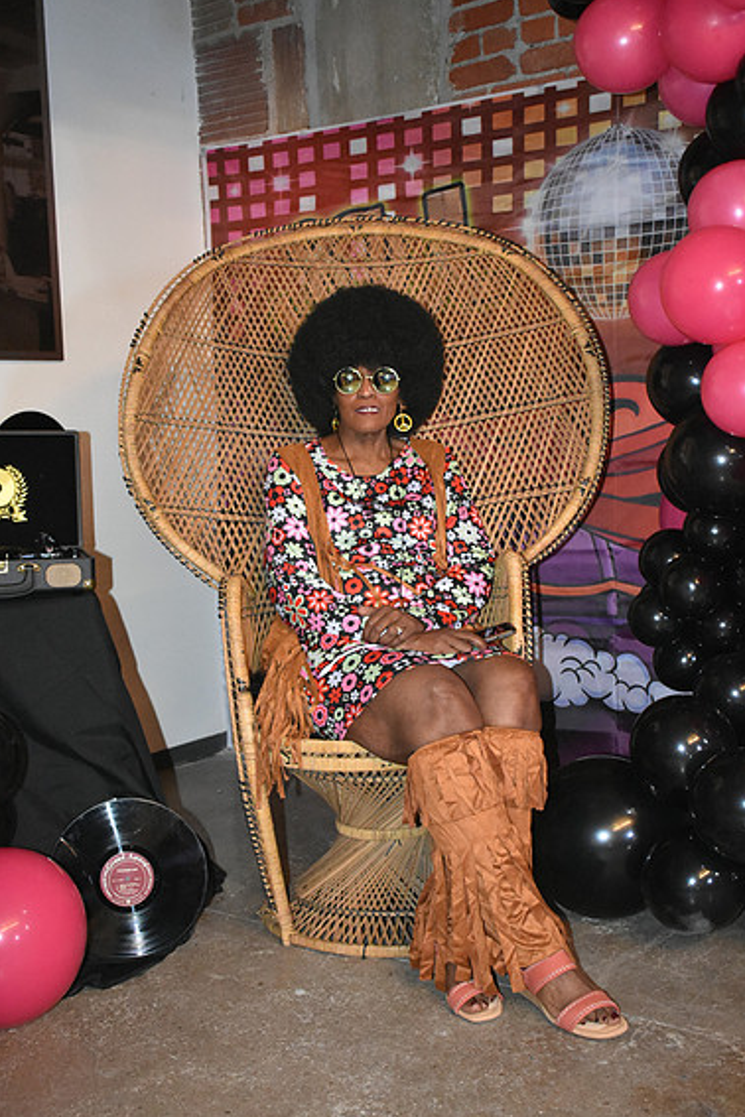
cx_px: 373
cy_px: 559
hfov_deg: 31.2
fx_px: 1335
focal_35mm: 43
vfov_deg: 45.4
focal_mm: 28
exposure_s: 1/60
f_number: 4.2
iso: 5600
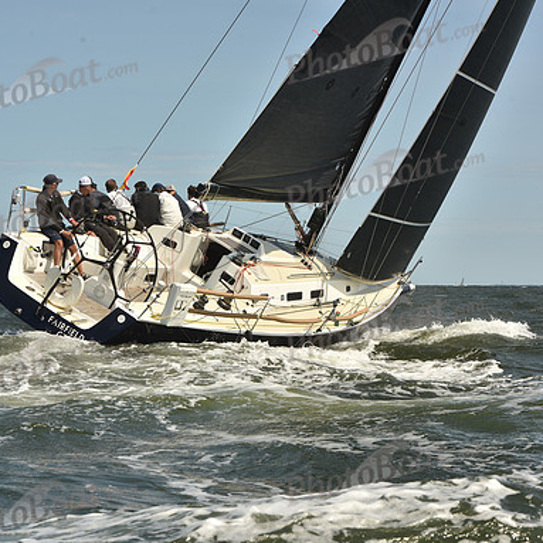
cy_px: 272
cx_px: 213
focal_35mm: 90
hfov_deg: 19.3
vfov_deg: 19.3
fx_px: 1597
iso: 250
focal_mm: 70
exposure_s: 1/800
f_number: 10
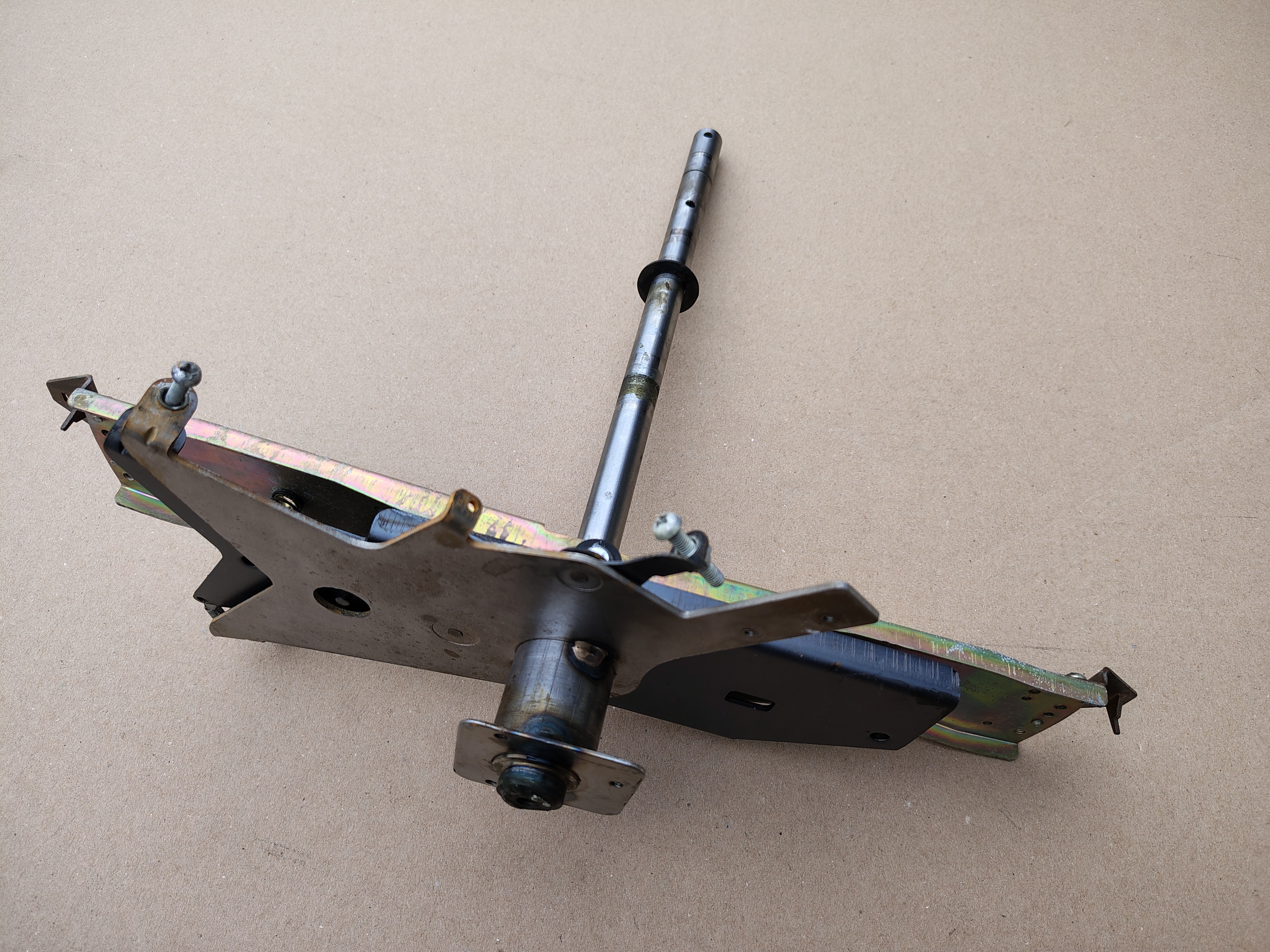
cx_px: 635
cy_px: 476
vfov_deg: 56.8
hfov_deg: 71.6
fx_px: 881
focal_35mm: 24
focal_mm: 5.56
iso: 100
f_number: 1.8
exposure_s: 1/846
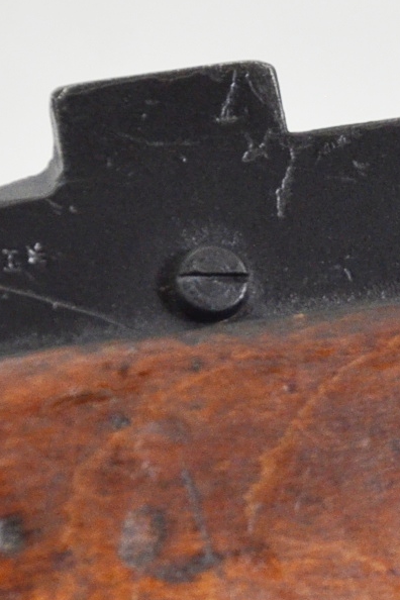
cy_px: 570
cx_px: 574
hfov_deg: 2.2
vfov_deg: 3.3
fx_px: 10349
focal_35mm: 621
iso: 800
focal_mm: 100
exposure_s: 1/250
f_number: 5.6
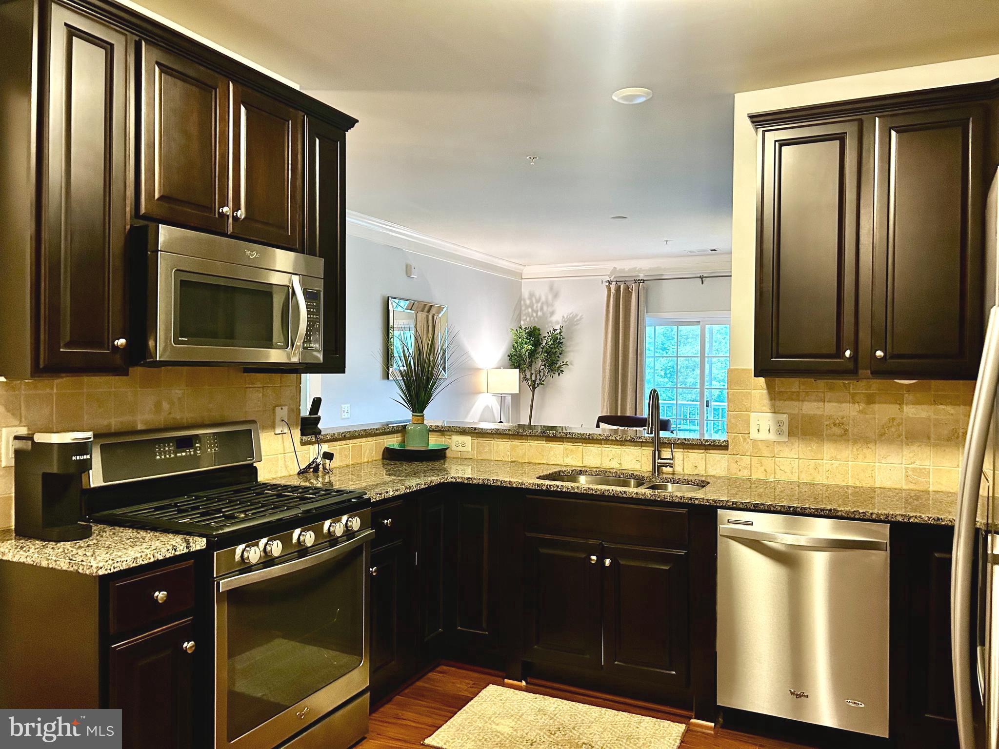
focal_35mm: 26
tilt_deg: -0.4
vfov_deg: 53.1
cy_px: 374
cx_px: 500
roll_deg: +0.5
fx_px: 750
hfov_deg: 67.3
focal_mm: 5.7
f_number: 1.5
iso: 400
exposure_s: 1/40
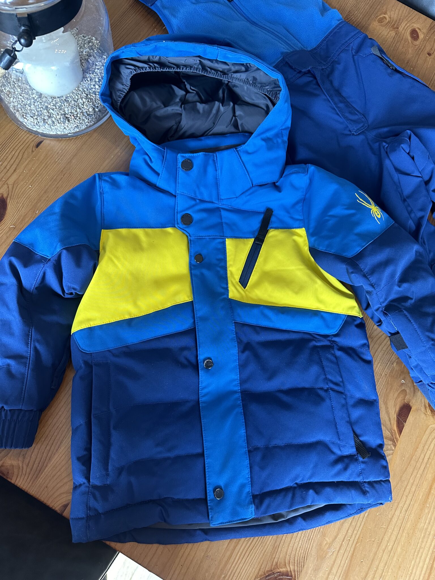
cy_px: 290
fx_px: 402
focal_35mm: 24
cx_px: 218
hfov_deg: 56.8
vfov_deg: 71.6
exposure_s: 1/60
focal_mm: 6.86
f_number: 1.78
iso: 400
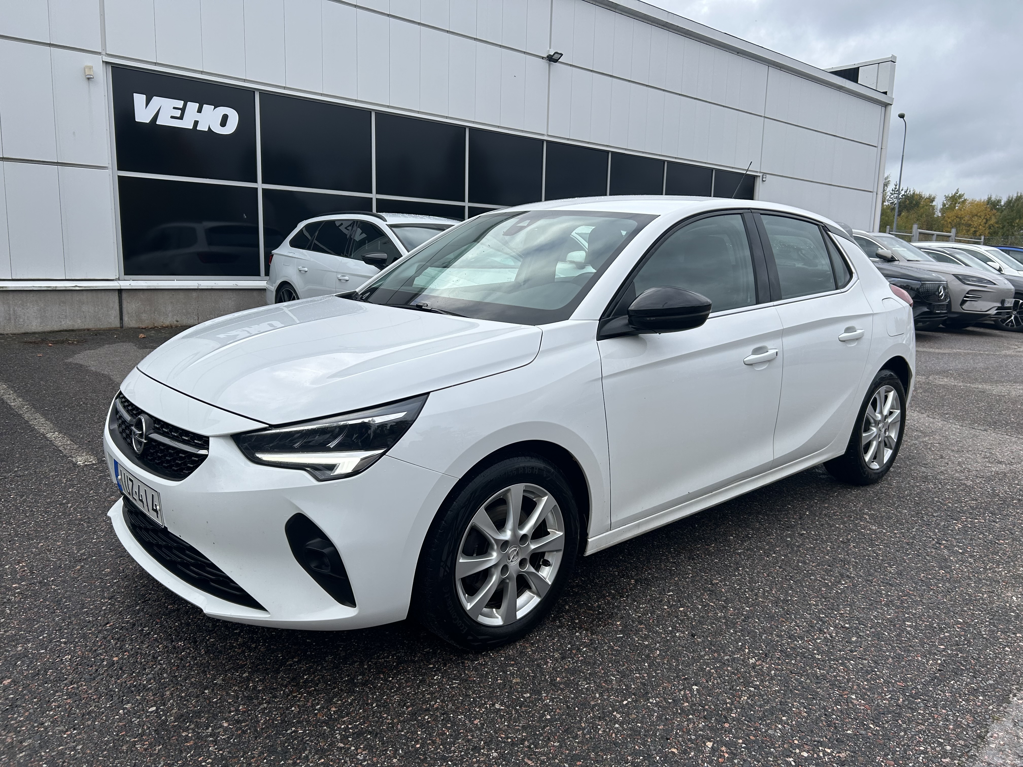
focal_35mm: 26
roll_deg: -1.0
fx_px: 768
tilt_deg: -9.6
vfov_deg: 53.1
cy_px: 384
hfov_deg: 67.3
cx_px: 512
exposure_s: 1/1412
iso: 50
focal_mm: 5.7
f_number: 1.5
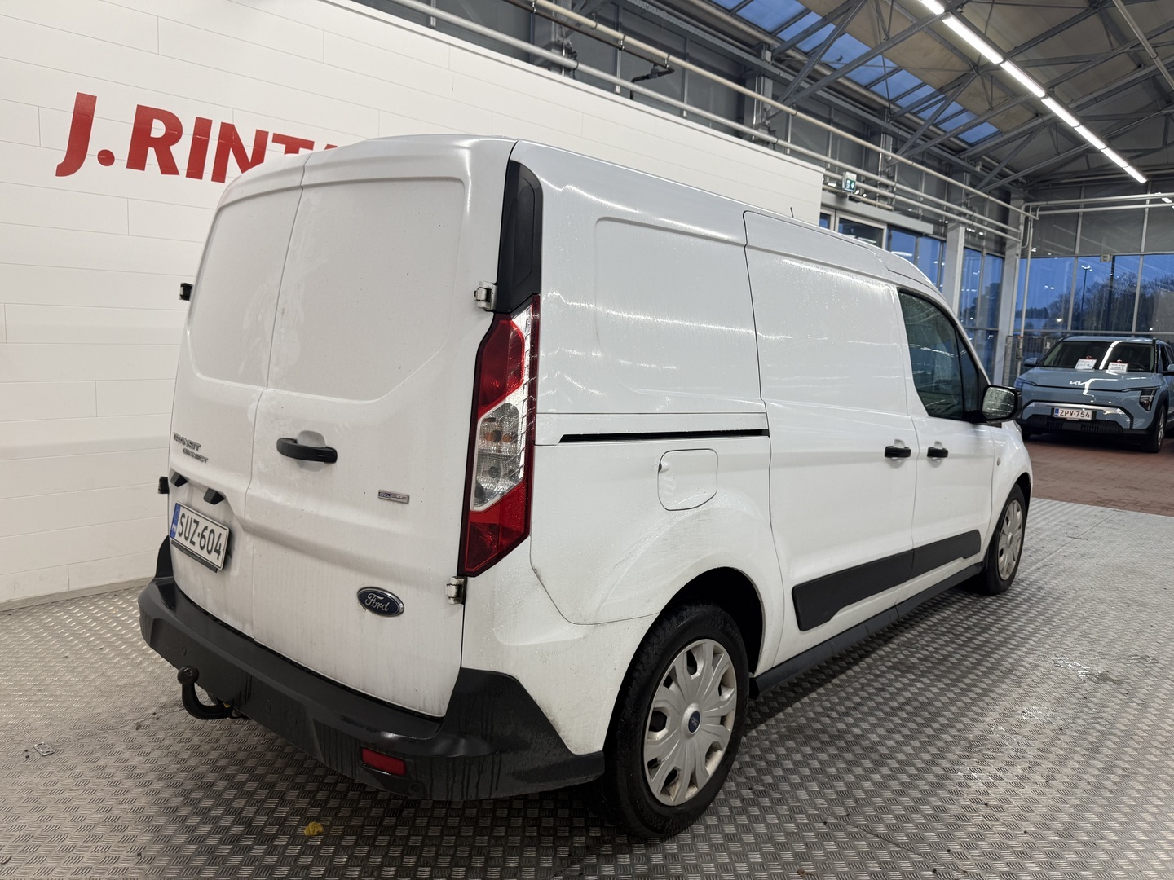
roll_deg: -0.7
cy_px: 440
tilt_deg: -5.3
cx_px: 587
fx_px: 814
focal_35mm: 24
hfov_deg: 71.6
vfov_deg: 56.8
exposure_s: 1/100
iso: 80
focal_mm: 6.76
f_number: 1.78
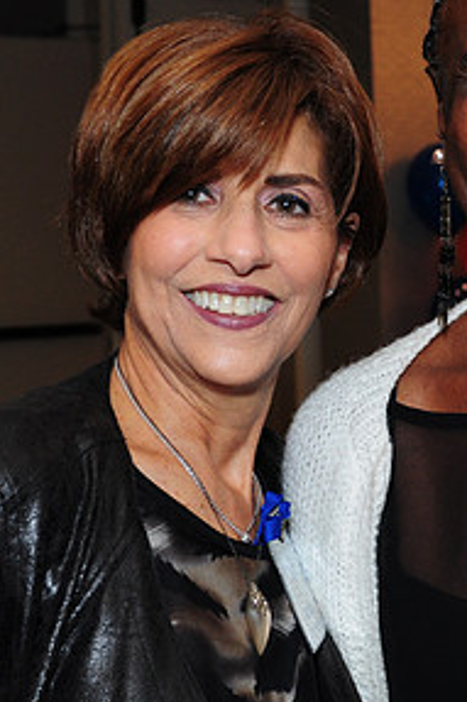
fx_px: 2006
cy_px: 309
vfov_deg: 19.8
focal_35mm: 103
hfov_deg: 13.1
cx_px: 474
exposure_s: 1/60
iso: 500
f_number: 5
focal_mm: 34
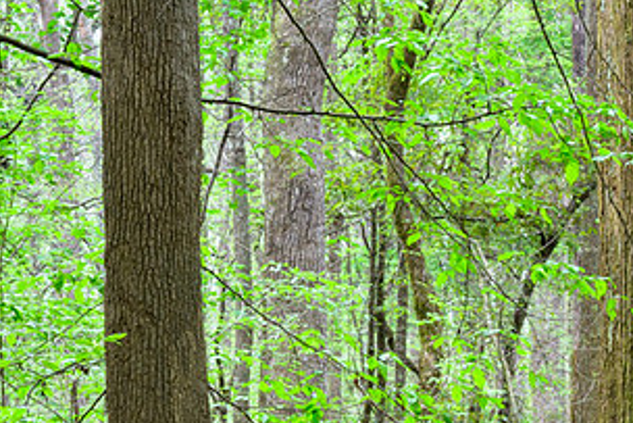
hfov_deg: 10.9
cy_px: 761
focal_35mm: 186
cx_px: 739
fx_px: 3272
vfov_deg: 7.2
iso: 640
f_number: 14
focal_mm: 51
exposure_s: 1/20
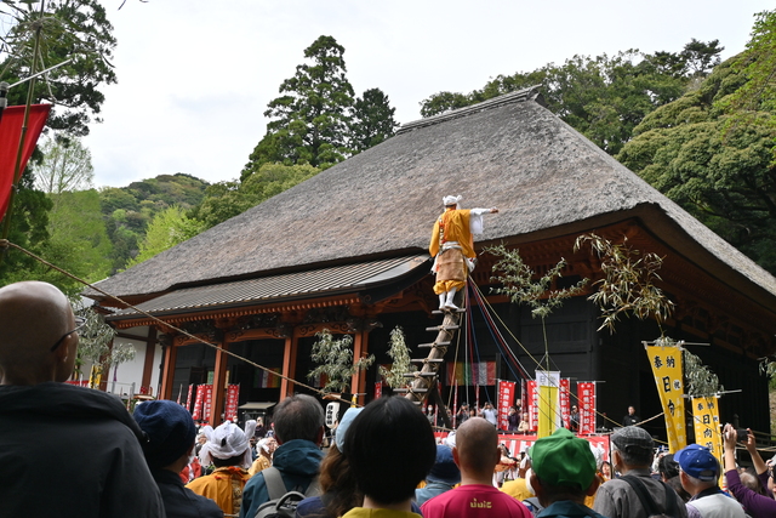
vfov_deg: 36.2
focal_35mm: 37
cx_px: 388
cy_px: 259
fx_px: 792
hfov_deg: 52.2
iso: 320
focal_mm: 24.5
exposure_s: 1/800
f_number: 7.1
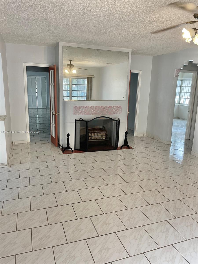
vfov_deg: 67.3
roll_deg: -1.3
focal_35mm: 26
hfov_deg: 53.1
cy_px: 132
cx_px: 99
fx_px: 198
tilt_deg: -12.1
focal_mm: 4.2
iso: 100
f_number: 1.6
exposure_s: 1/60
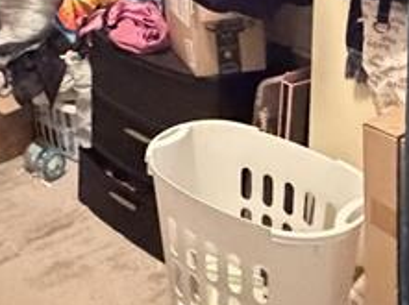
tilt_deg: -7.1
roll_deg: -0.4
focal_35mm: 65
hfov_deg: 29.3
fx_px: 767
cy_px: -148
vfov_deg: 19.7
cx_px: 89
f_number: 2.2
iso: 3200
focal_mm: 2.22
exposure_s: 1/15
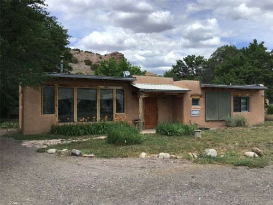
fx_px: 244
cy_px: 102
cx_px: 136
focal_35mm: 31
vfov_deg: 45.4
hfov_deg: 58.4
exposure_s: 1/1538
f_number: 2.4
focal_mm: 3.3
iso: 25
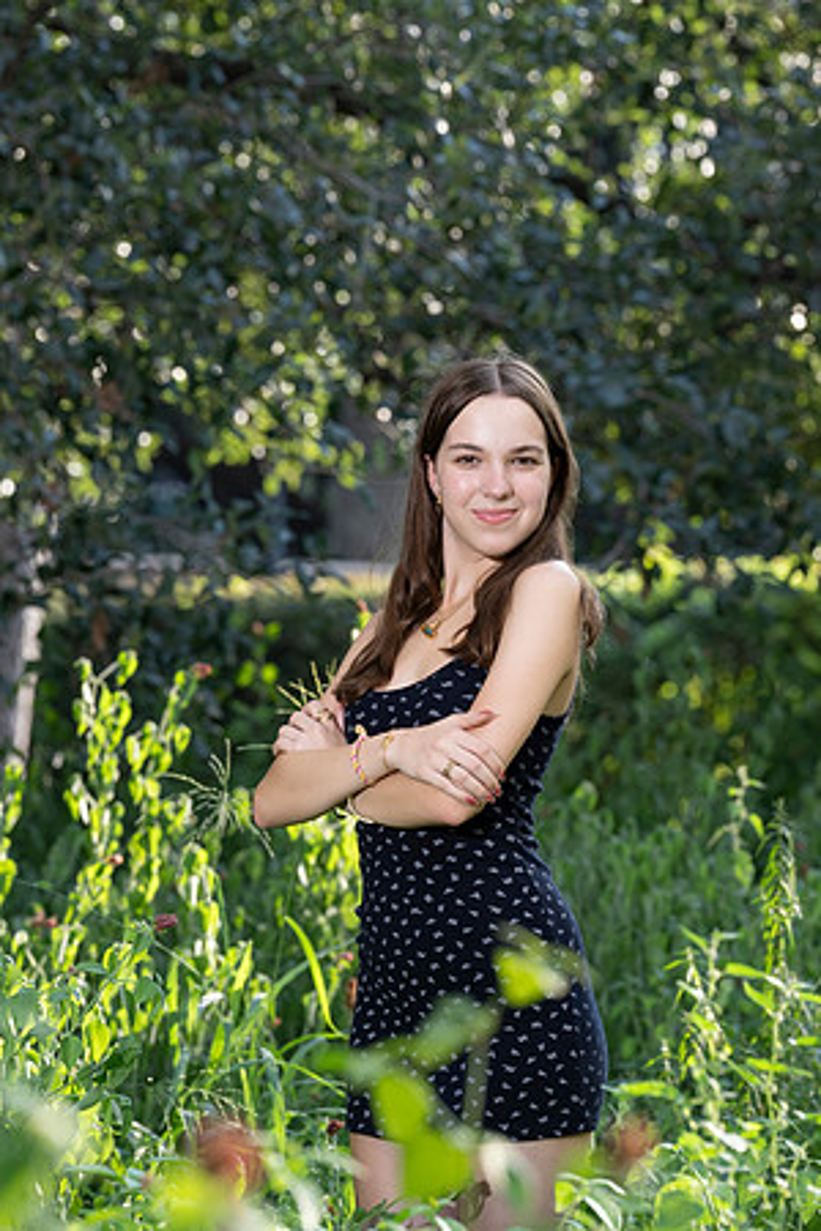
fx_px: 6499
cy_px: 616
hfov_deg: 7.2
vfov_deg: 10.8
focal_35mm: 190
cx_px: 410
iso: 640
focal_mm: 190
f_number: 8
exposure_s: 1/200
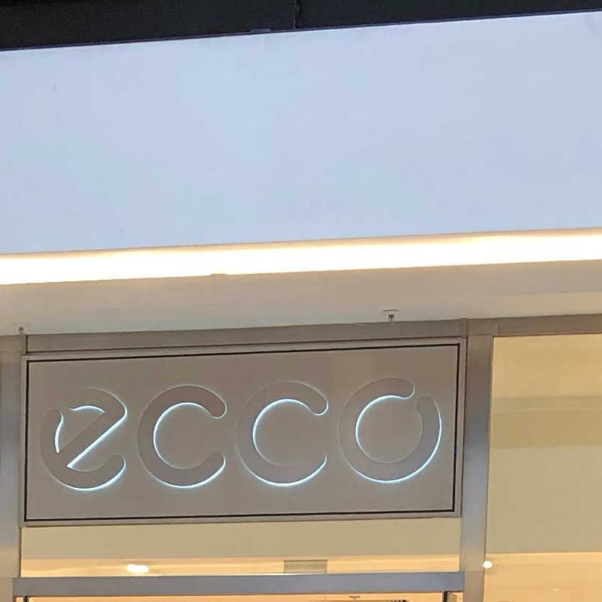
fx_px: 2518
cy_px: 1044
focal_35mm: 128
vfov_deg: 12.6
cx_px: 31
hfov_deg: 13.5
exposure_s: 1/33
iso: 40
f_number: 1.8
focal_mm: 3.99
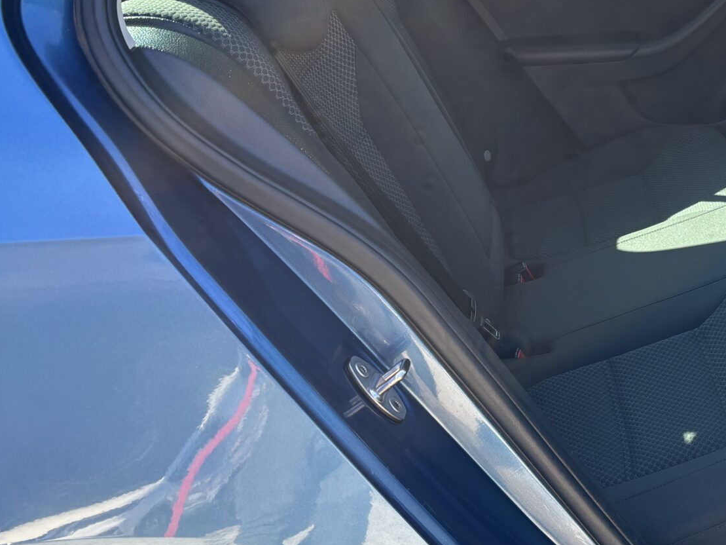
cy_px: 164
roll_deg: -2.0
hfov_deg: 29.7
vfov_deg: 24.3
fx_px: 1259
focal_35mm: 60
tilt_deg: -23.2
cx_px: 751
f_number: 1.6
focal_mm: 5.96
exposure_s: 1/137
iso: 40
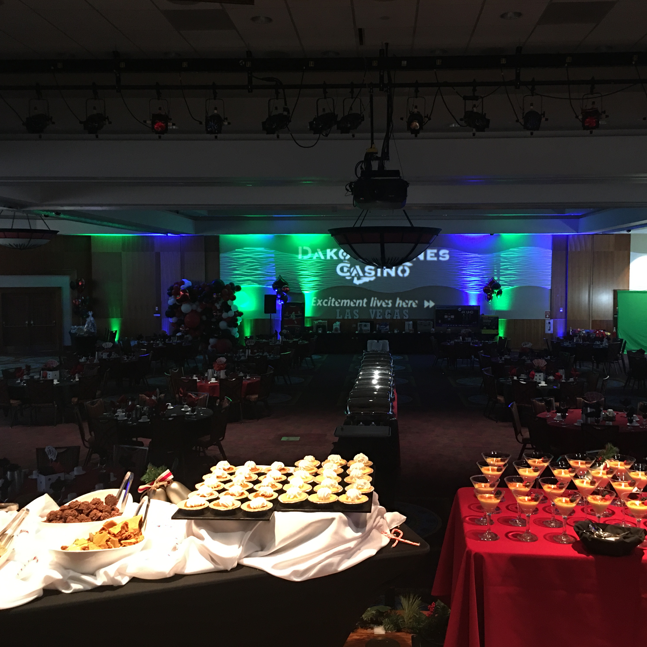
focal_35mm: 35
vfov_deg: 47.2
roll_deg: -0.3
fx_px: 740
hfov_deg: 47.1
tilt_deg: -3.4
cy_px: 323
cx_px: 359
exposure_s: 1/4
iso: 64
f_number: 2.2
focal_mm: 4.15
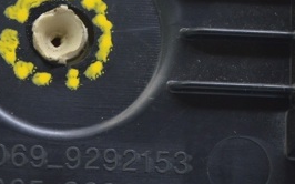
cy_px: 145
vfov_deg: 7.7
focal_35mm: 169
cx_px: 54
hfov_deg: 12.3
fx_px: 1358
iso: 400
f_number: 5.6
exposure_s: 1/20
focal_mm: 46
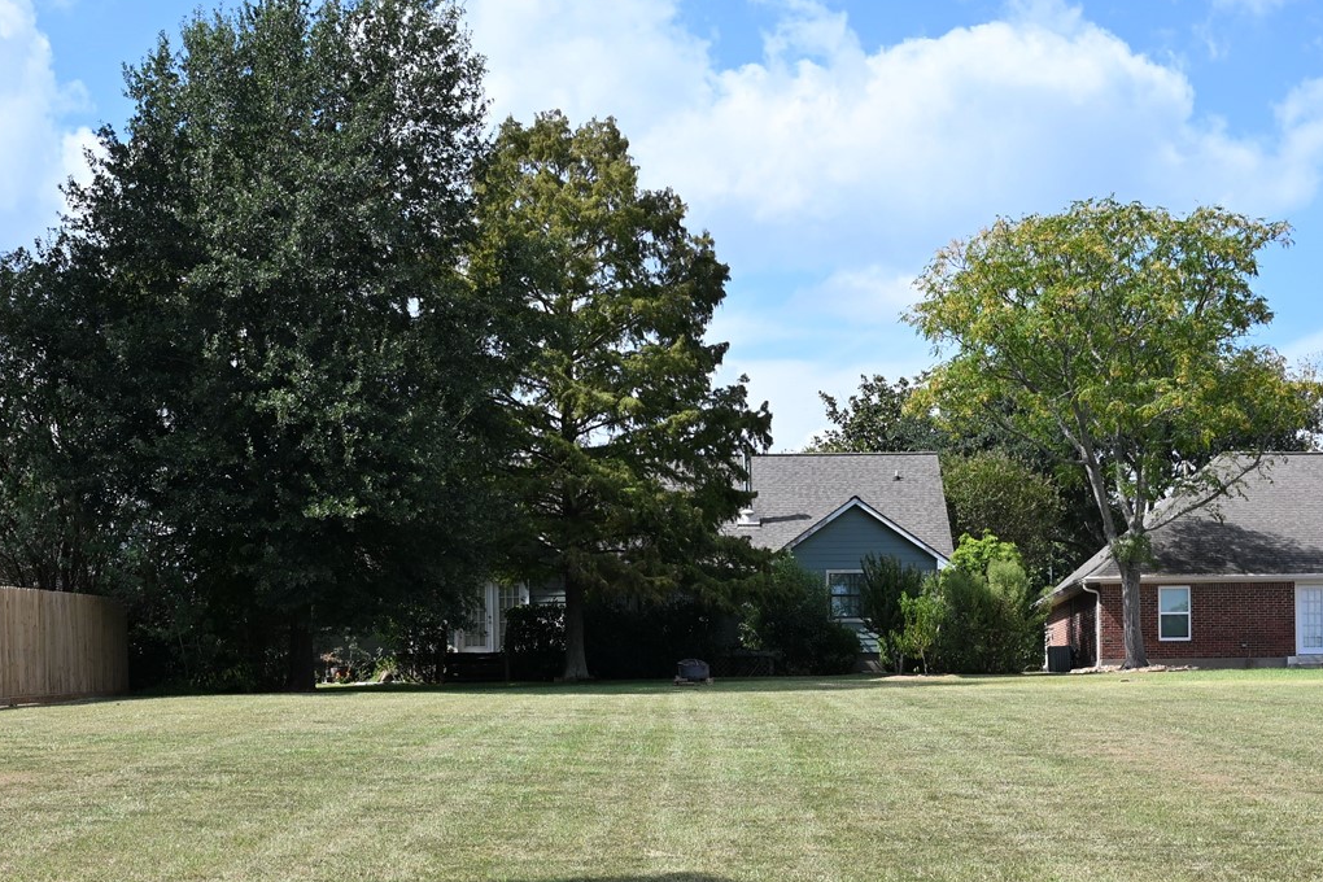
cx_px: 795
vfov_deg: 20.1
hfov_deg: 30.0
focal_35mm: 67
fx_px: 2464
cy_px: 693
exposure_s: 1/250
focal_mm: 31.5
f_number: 11
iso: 200
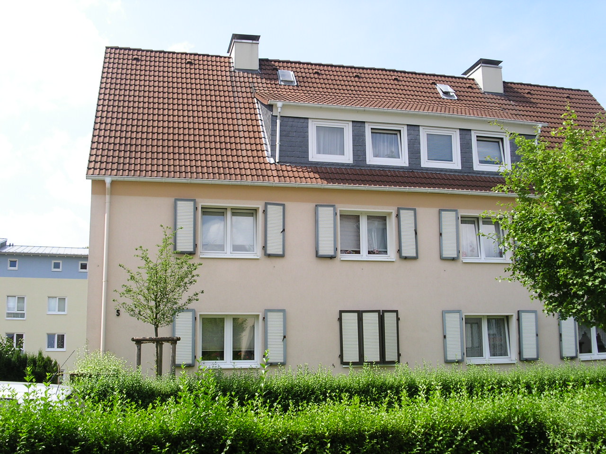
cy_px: 227
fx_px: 665
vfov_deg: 37.7
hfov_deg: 49.0
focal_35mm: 38
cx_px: 303
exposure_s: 1/180
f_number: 5.6
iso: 100
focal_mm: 7.8
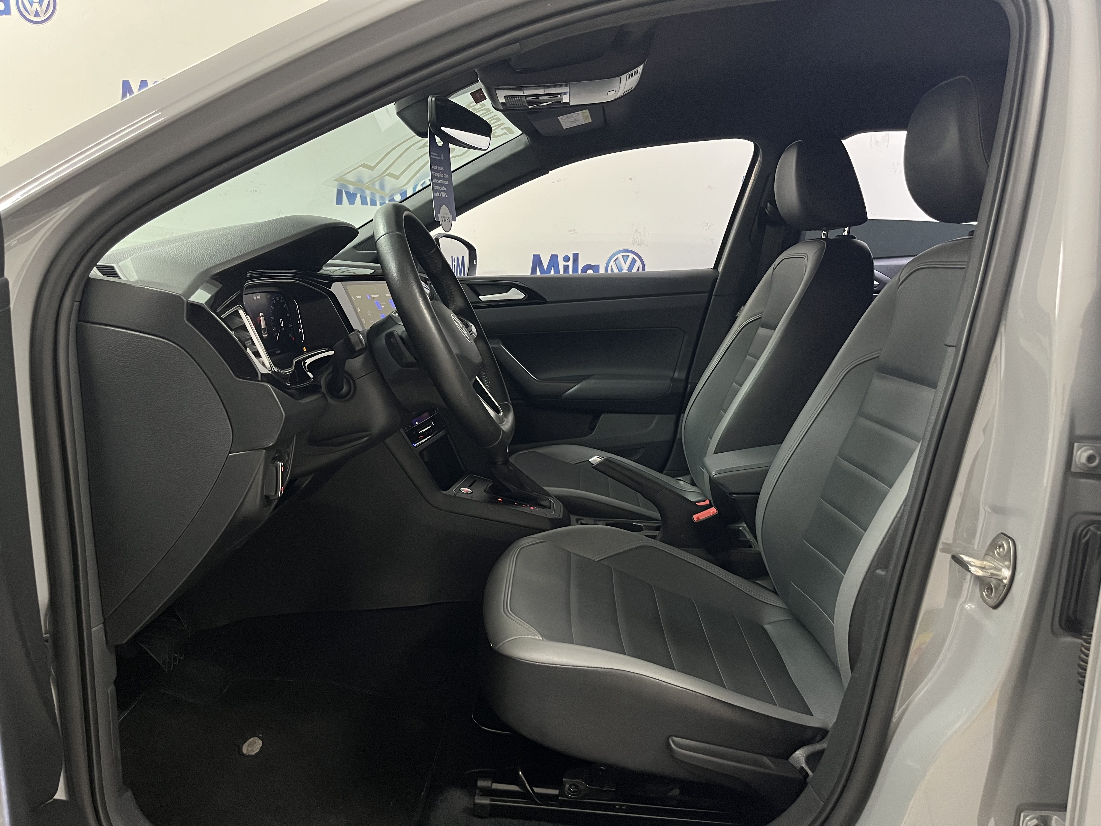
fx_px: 827
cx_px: 550
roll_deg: -0.4
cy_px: 413
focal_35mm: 26
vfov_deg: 53.1
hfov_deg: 67.3
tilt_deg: -10.1
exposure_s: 1/40
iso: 500
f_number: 1.6
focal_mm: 5.1
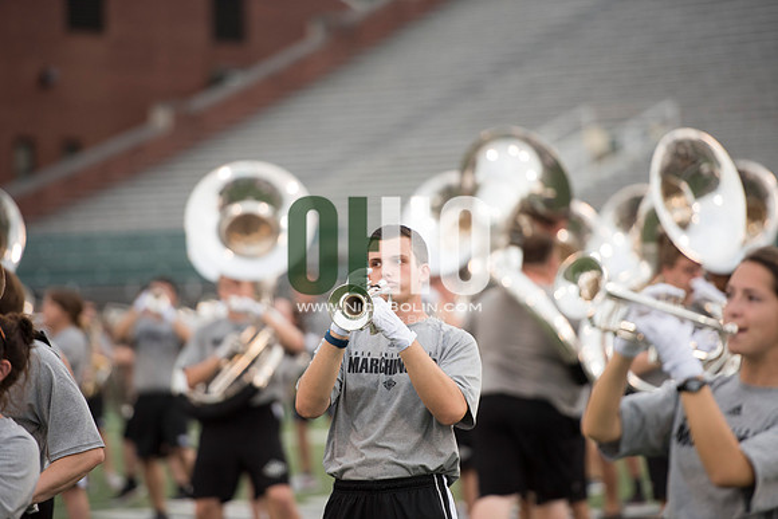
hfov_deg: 10.3
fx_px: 4323
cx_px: 389
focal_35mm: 200
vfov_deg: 6.9
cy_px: 260
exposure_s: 1/1250
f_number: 2.8
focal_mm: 200
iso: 1000
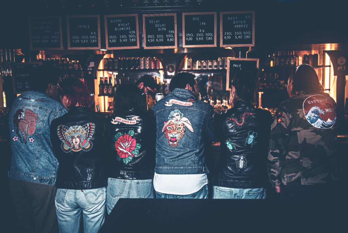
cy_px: 116
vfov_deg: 38.9
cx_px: 174
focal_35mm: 34
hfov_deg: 55.8
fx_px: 329
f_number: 2.8
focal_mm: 34
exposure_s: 1/200
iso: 100
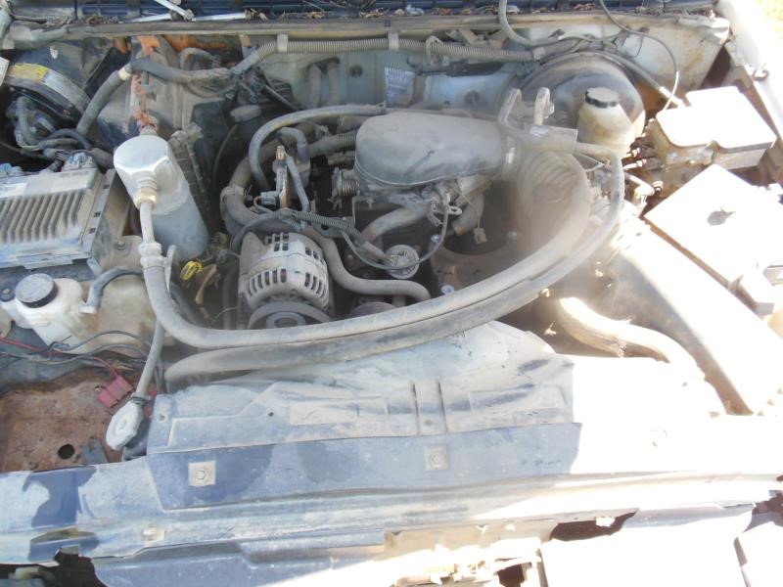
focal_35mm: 25
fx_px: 565
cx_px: 392
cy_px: 294
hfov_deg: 69.4
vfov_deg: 54.9
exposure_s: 1/250
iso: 320
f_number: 3.2
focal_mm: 4.5
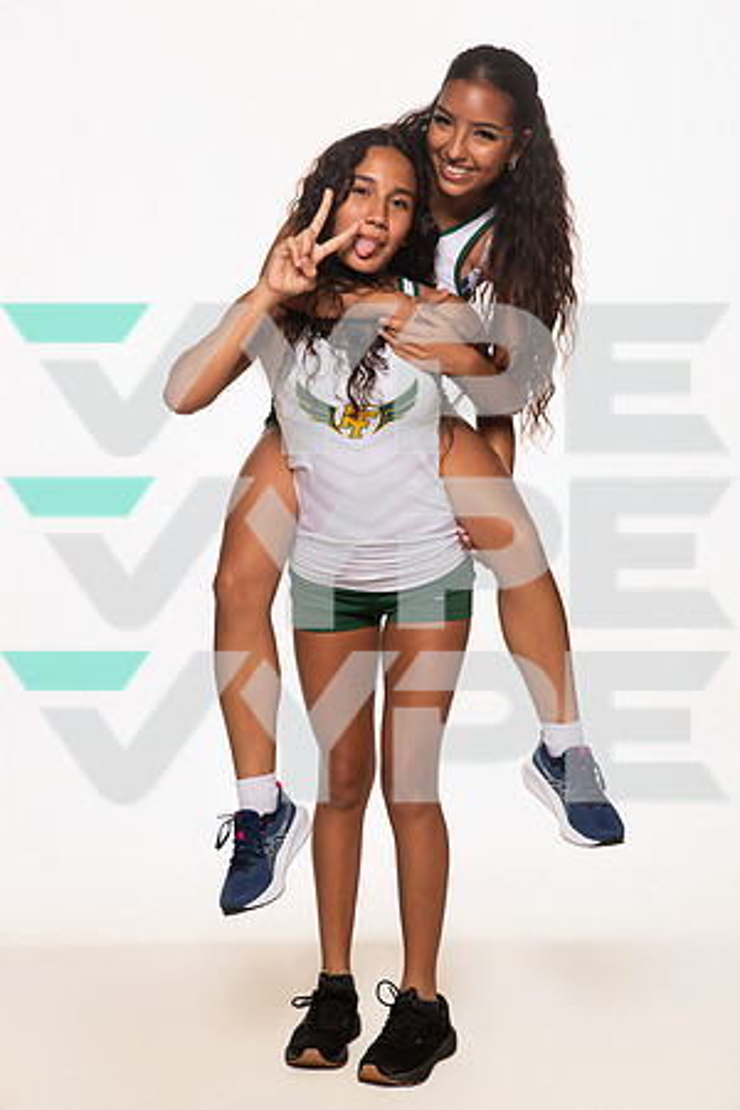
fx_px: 2004
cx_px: 370
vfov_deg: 31.0
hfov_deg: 20.9
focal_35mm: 65
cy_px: 555
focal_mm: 65
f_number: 7.1
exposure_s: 1/320
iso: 800
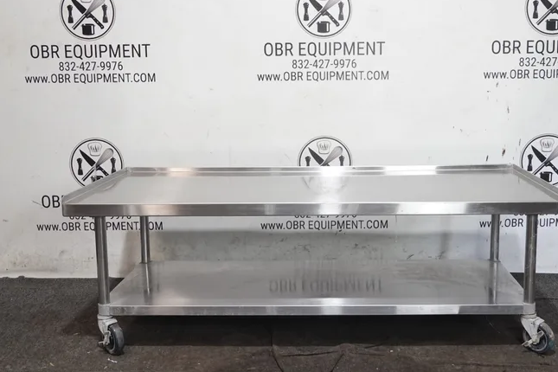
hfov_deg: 45.3
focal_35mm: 43
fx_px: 666
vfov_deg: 31.2
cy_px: 162
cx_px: 324
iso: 800
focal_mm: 13.84
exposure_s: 1/40
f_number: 3.5
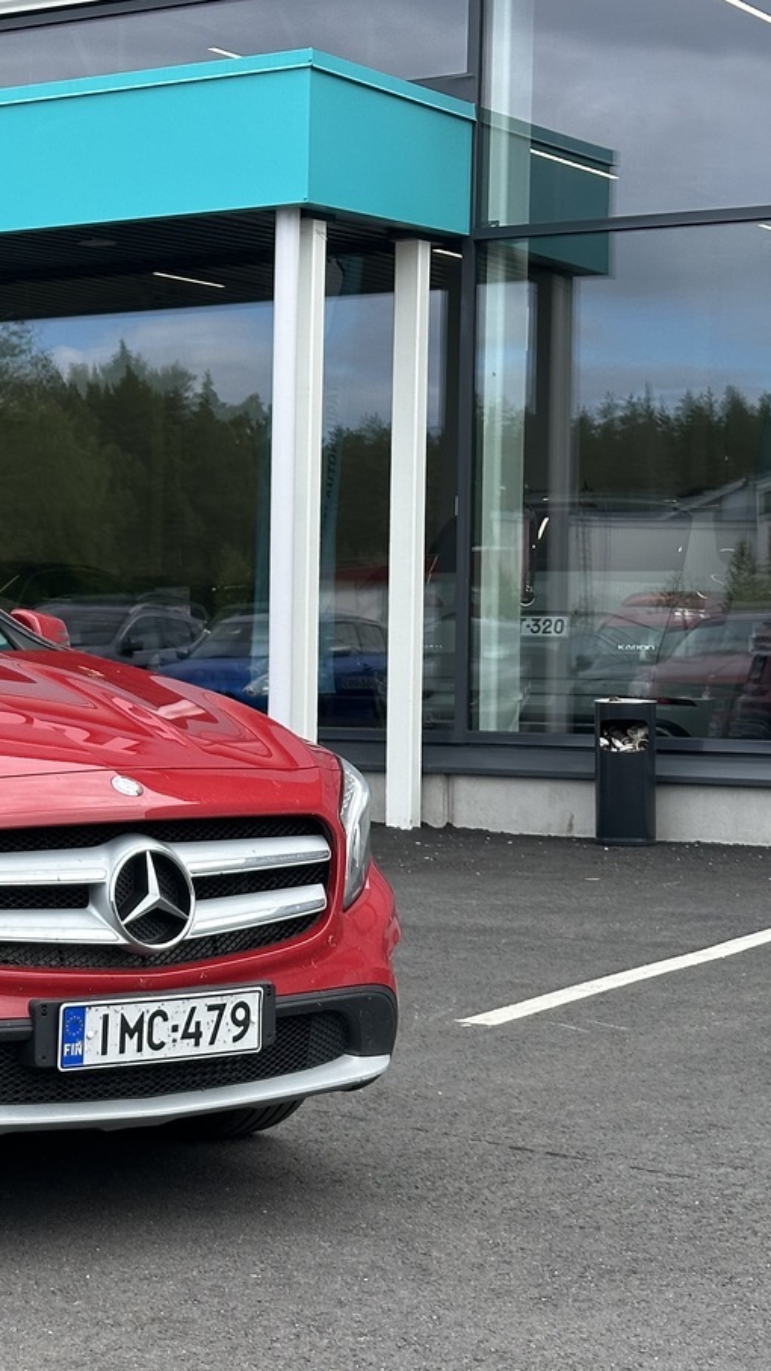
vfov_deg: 25.6
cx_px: -314
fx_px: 3017
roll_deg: -1.0
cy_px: 689
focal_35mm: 83
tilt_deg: -1.3
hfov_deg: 13.8
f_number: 1.78
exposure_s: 1/1639
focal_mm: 6.86
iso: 64
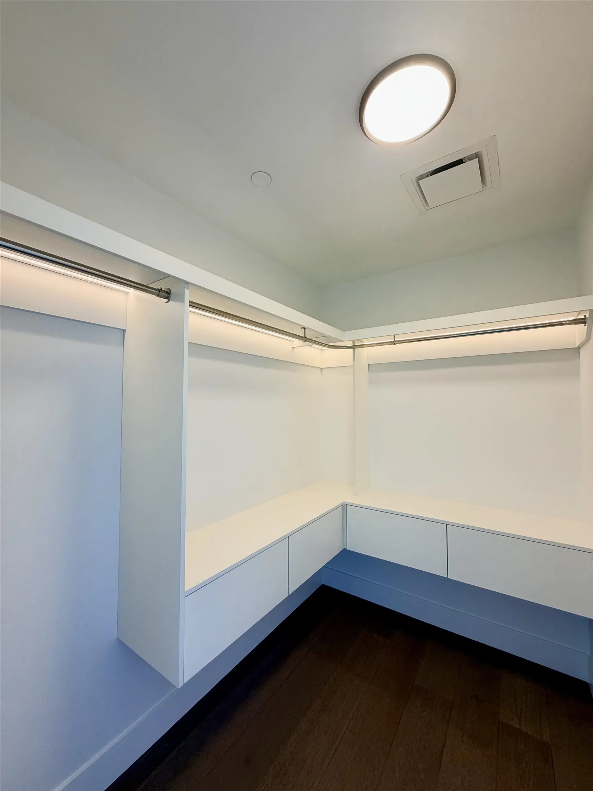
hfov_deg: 85.7
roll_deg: +0.0
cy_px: 396
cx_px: 296
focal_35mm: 14
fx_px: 320
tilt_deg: +3.7
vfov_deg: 102.1
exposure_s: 1/120
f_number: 2.2
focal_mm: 2.22
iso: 125
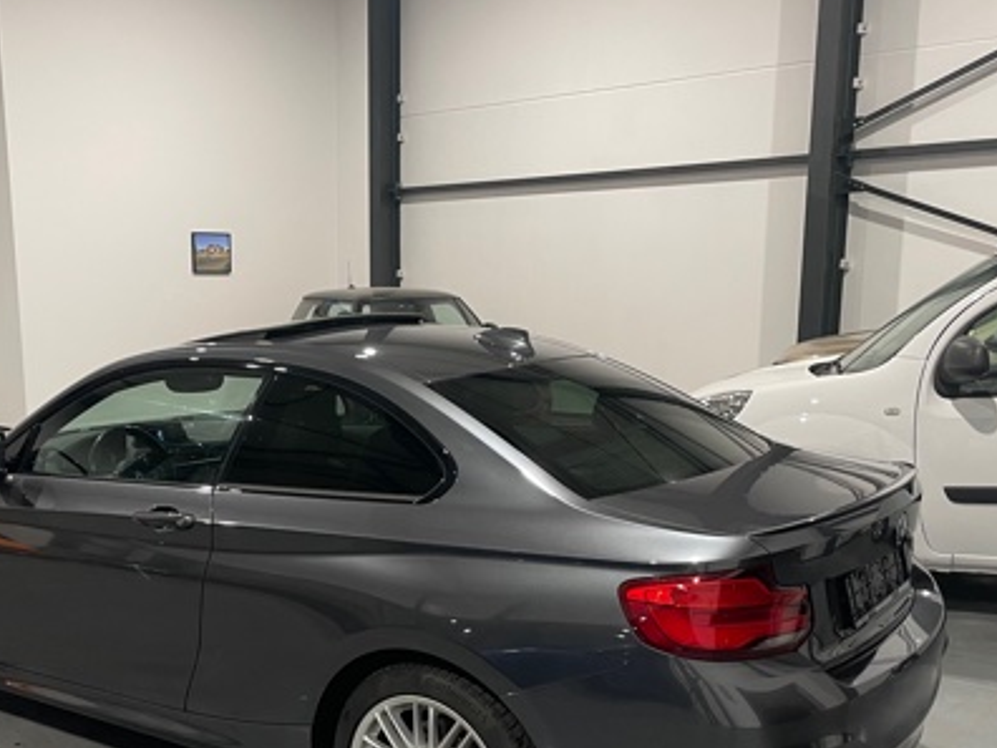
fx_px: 1210
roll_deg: +0.7
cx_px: 325
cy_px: 524
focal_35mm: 42
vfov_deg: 33.9
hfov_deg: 44.1
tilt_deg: -12.3
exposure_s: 1/50
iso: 100
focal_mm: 4.2
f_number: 1.6
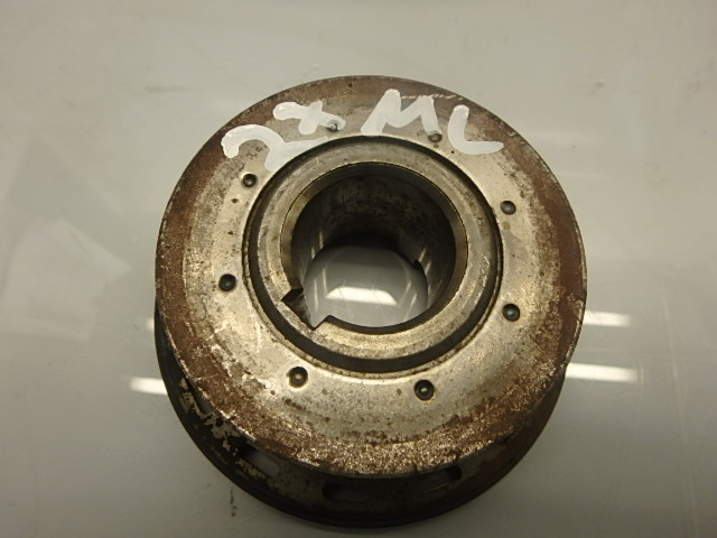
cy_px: 269
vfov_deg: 63.4
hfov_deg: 79.0
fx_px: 435
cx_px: 358
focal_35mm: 21
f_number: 3.5
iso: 125
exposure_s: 1/60
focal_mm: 3.7
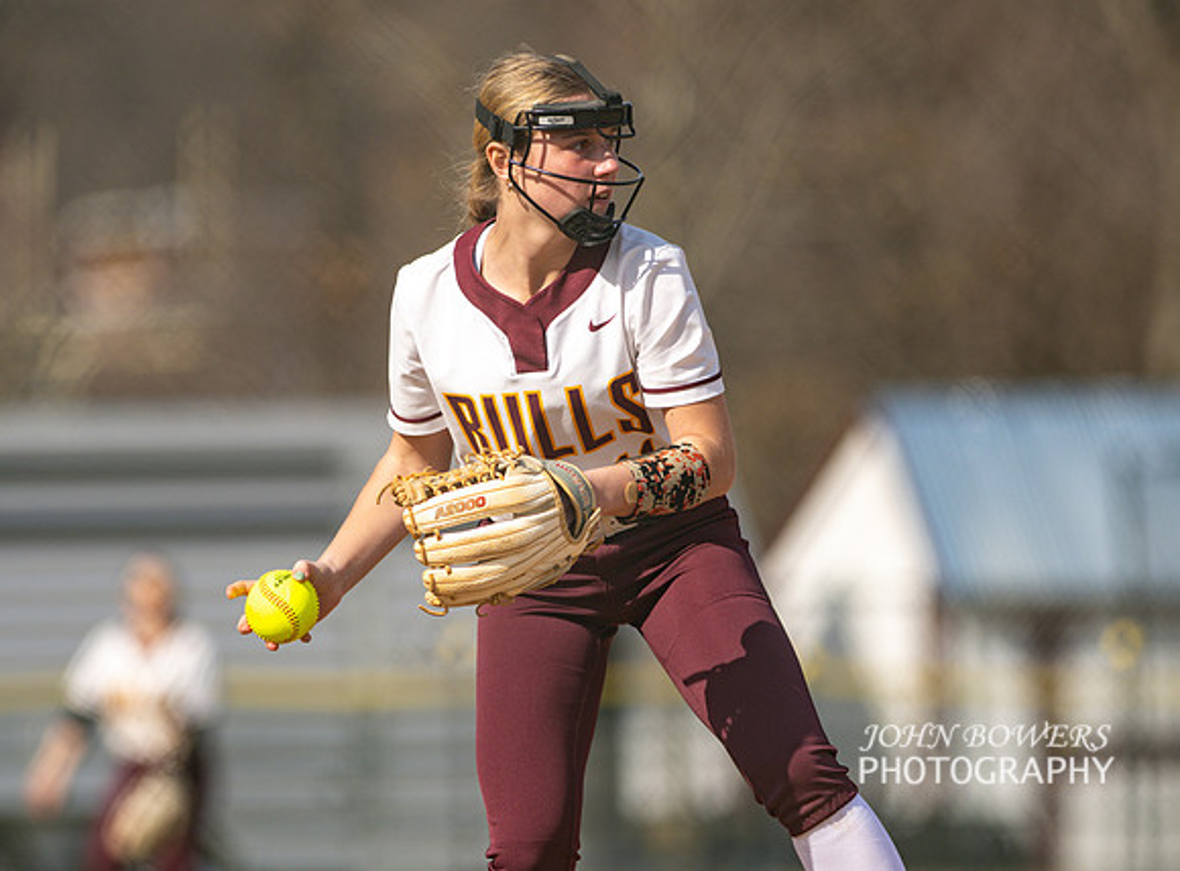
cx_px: 490
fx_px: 14376
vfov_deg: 3.5
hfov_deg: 4.7
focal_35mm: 424
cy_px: 421
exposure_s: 1/3200
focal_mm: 300
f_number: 2.8
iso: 100
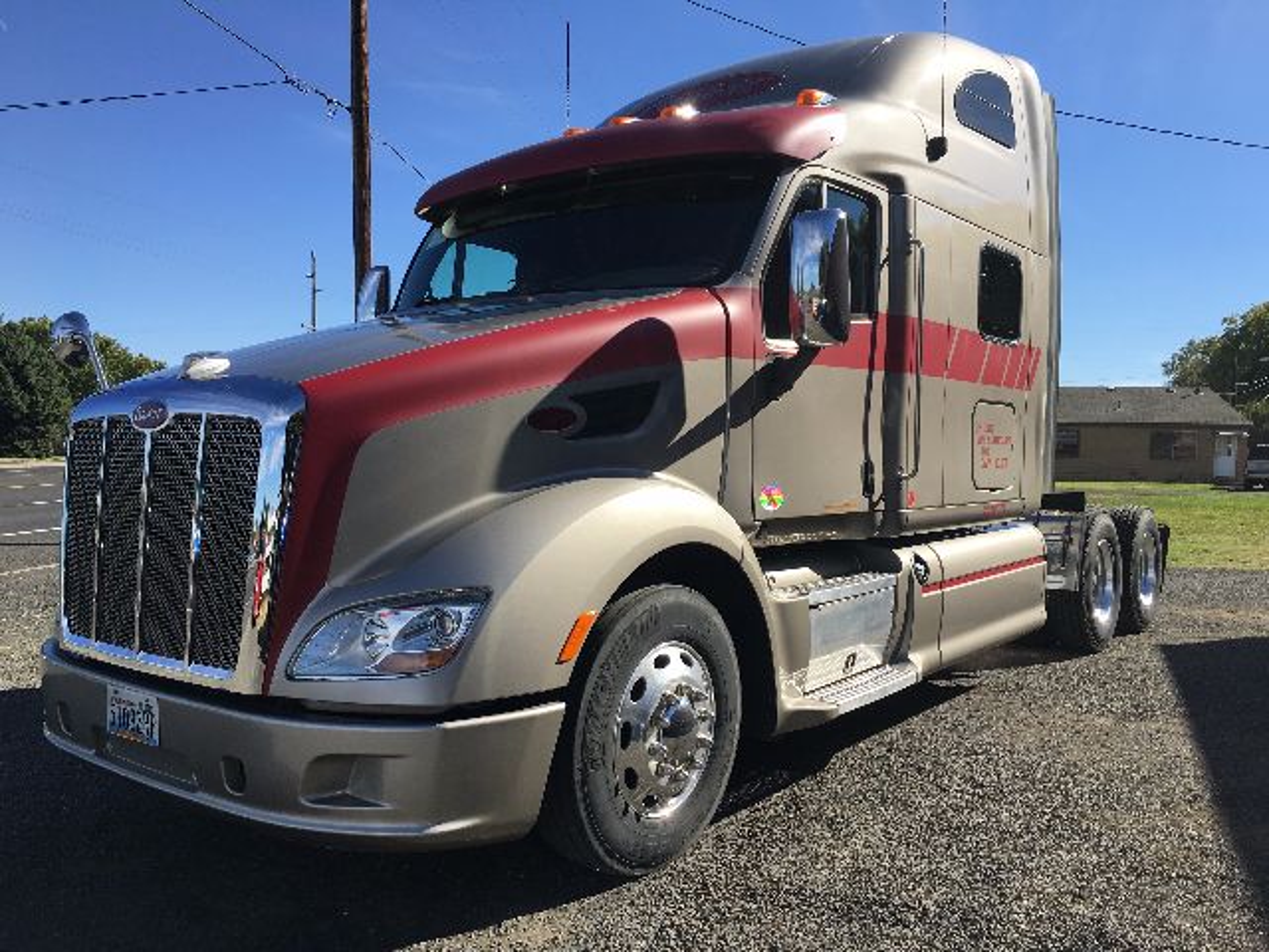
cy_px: 476
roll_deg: -0.9
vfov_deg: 48.2
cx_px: 634
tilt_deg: -2.2
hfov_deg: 61.7
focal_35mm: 29
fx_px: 1063
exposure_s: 1/1326
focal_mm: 4.15
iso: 25
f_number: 2.2
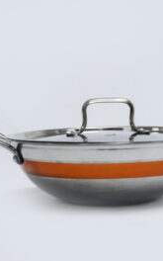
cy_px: 131
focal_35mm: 108
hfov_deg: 12.1
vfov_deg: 19.3
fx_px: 768
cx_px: 112
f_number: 16
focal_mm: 70
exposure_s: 1/160
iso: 6400
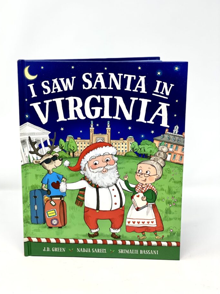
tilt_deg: -13.3
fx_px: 491
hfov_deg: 25.2
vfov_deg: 33.2
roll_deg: -0.3
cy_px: 153
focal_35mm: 58
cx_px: 98
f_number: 2
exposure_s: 1/120
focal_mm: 6
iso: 50
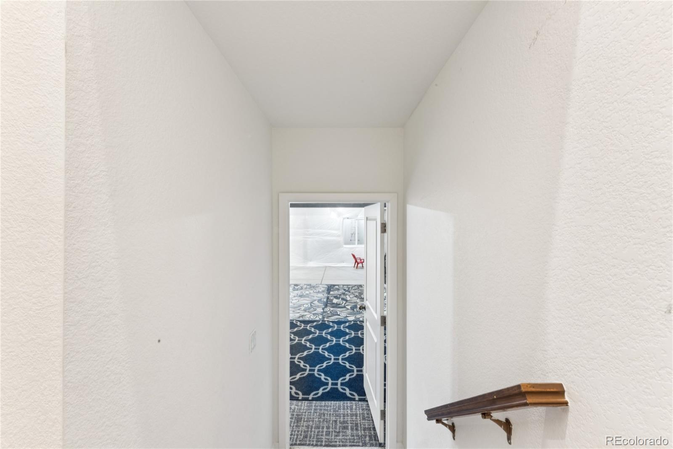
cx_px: 336
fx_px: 262
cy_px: 224
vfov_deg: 81.2
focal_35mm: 14
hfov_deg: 104.3
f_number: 22
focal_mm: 14
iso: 100
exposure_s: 10
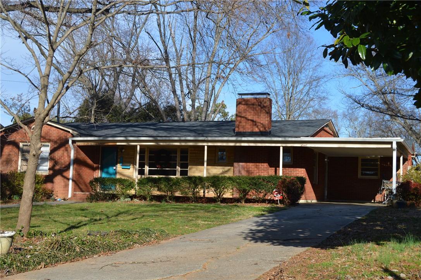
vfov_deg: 28.0
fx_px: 561
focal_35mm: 48
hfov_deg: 41.2
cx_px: 210
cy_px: 140
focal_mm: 32
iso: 100
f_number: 8
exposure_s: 1/250
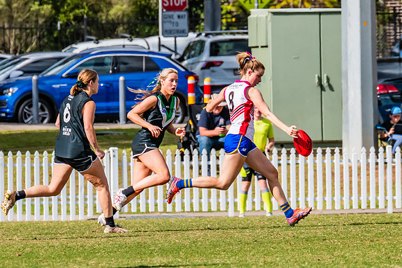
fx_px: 9268
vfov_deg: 1.7
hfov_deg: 2.5
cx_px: 259
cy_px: 137
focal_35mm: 830
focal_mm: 420
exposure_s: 1/1250
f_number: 13
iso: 800
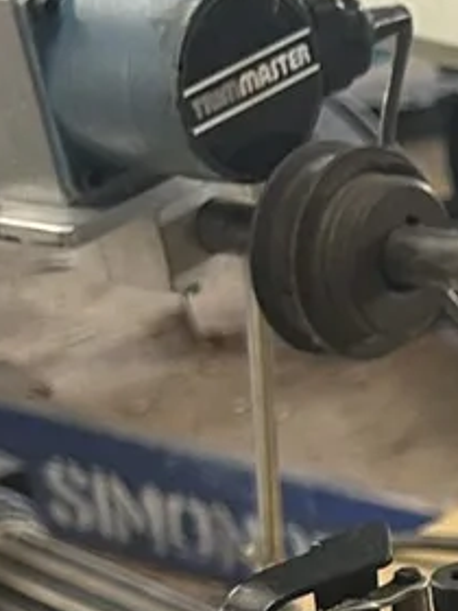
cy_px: 655
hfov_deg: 7.2
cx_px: 1352
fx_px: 3281
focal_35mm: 186
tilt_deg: -26.4
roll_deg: -0.2
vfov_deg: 10.5
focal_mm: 5.7
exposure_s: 1/60
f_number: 1.5
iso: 80
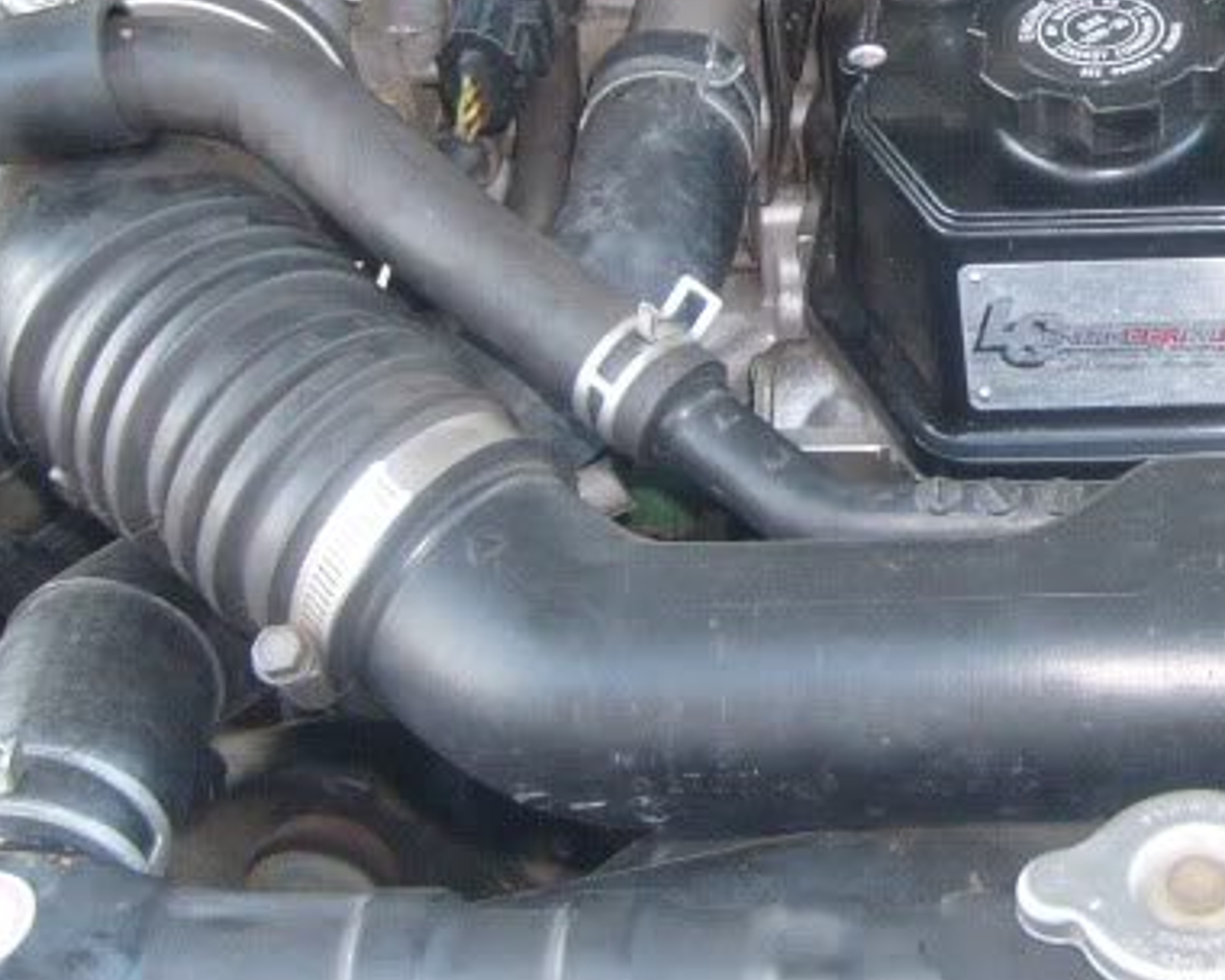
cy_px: 245
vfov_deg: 21.1
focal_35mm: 72
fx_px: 2610
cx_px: 1173
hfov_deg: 25.3
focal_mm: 5.8
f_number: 2.8
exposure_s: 1/45
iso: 100
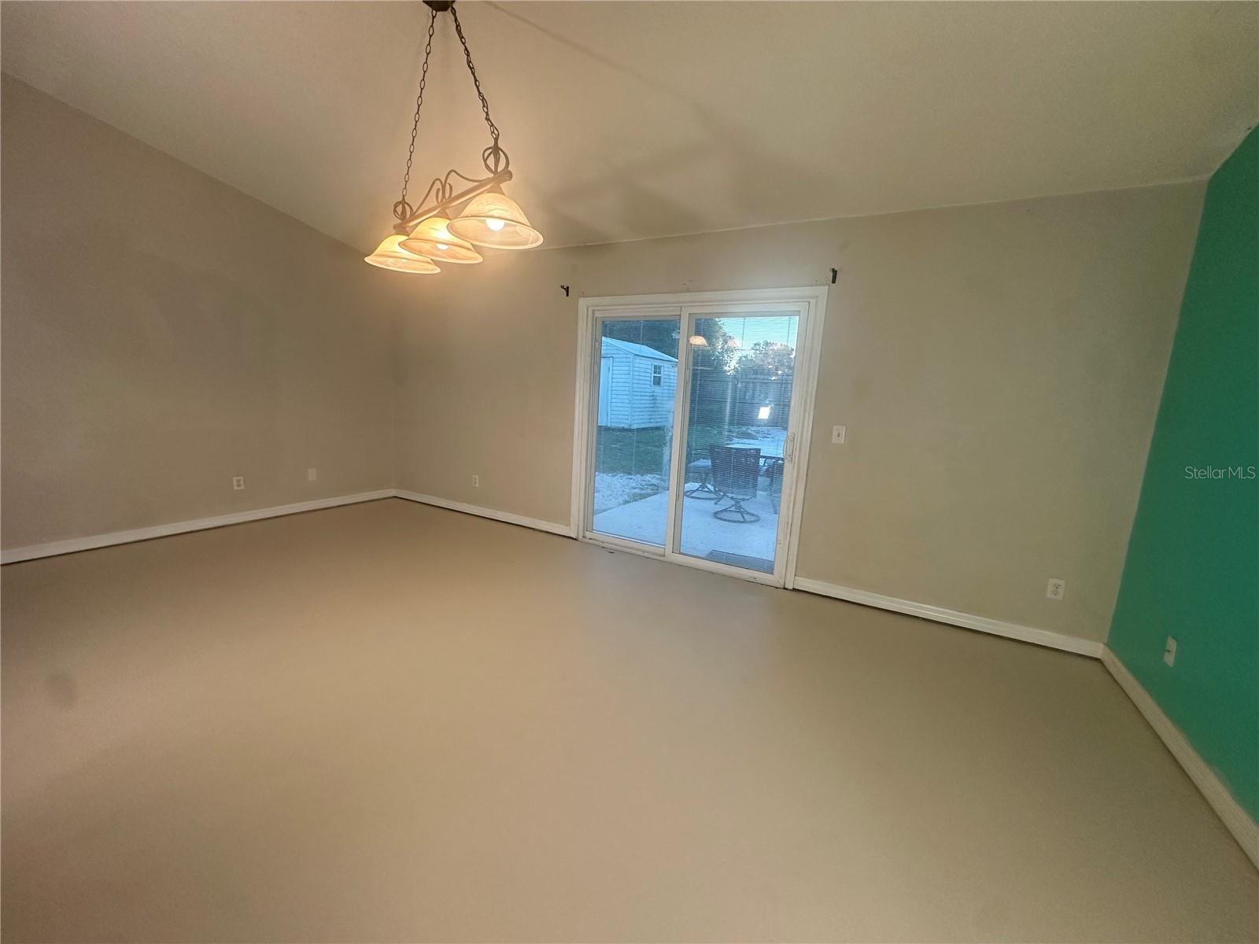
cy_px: 472
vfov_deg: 85.7
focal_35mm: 14
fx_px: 509
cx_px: 630
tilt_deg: -8.6
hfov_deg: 102.1
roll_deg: -3.1
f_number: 2.2
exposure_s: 1/120
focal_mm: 2.22
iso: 200
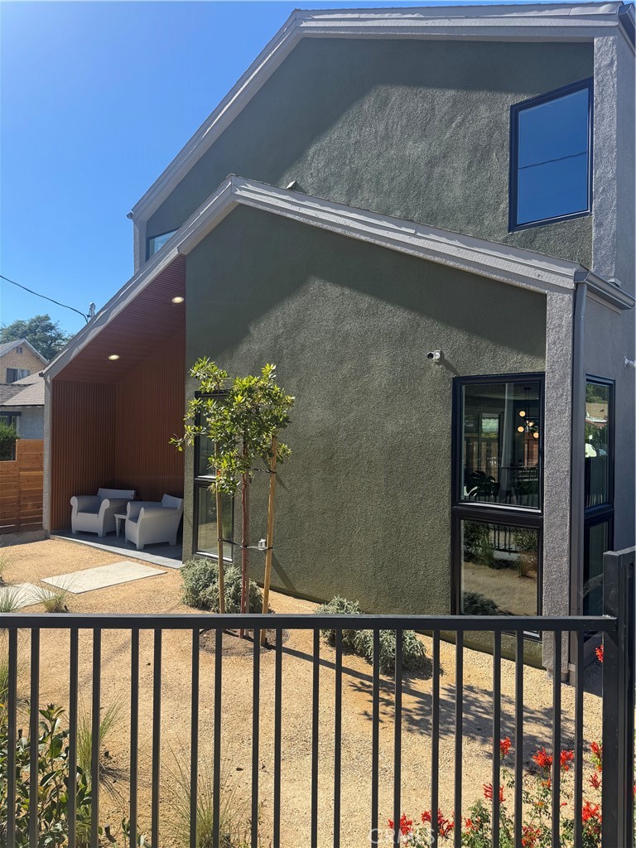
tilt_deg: -0.1
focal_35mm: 24
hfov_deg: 56.8
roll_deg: +0.2
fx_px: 588
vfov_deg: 71.6
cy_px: 424
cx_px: 318
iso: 80
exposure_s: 1/2604
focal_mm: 6.76
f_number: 1.78
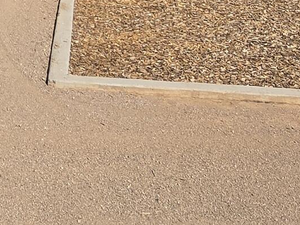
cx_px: -59
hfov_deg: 24.0
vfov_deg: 16.5
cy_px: -186
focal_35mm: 74
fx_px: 641
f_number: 2.2
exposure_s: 1/2579
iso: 50
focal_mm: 2.2
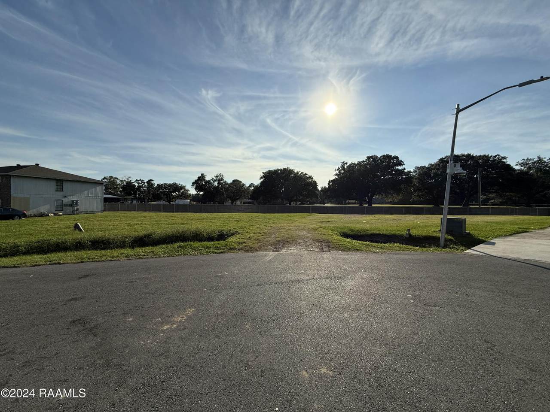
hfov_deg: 102.1
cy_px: 206
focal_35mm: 14
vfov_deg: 85.7
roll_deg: -0.8
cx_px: 275
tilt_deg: -0.9
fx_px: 222
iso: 50
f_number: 2.2
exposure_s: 1/6173
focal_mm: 2.22
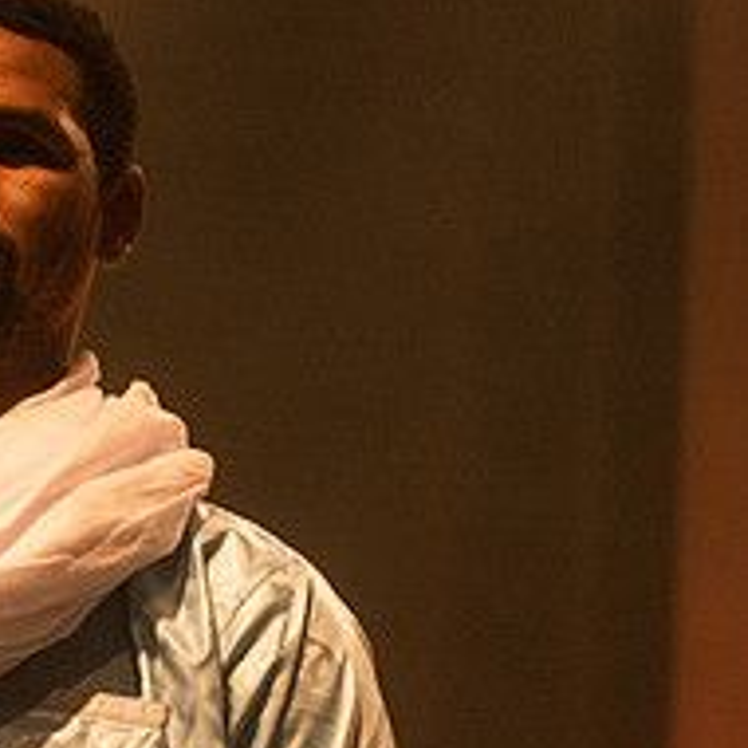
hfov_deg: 8.2
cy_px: 427
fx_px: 5085
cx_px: -386
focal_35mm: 208
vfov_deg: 8.4
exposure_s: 1/200
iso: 2500
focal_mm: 80
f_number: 3.2
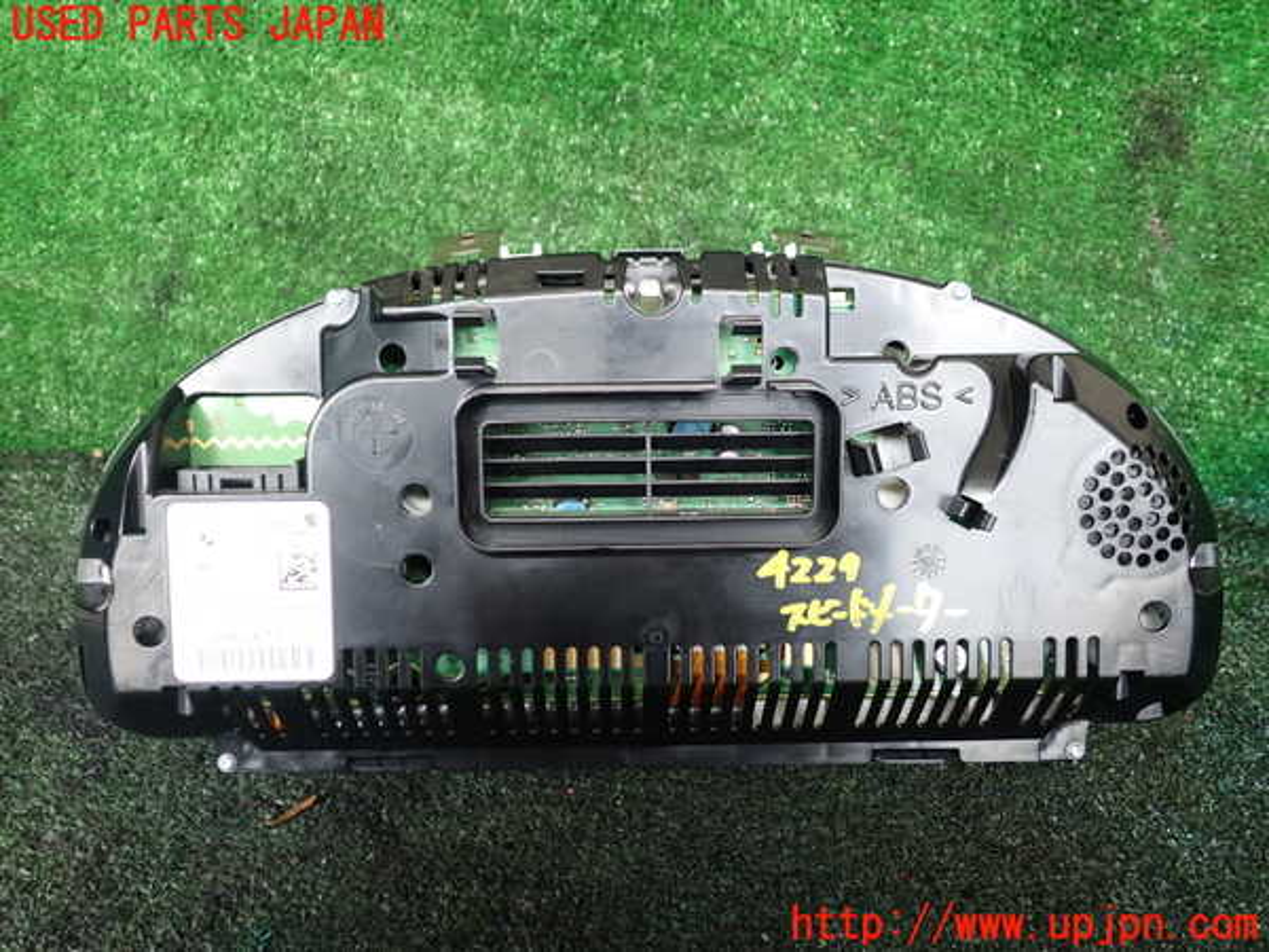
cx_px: 634
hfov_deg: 60.0
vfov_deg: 46.8
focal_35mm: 30
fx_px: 1100
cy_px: 476
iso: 125
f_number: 2.3
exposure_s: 1/60
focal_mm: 5.4
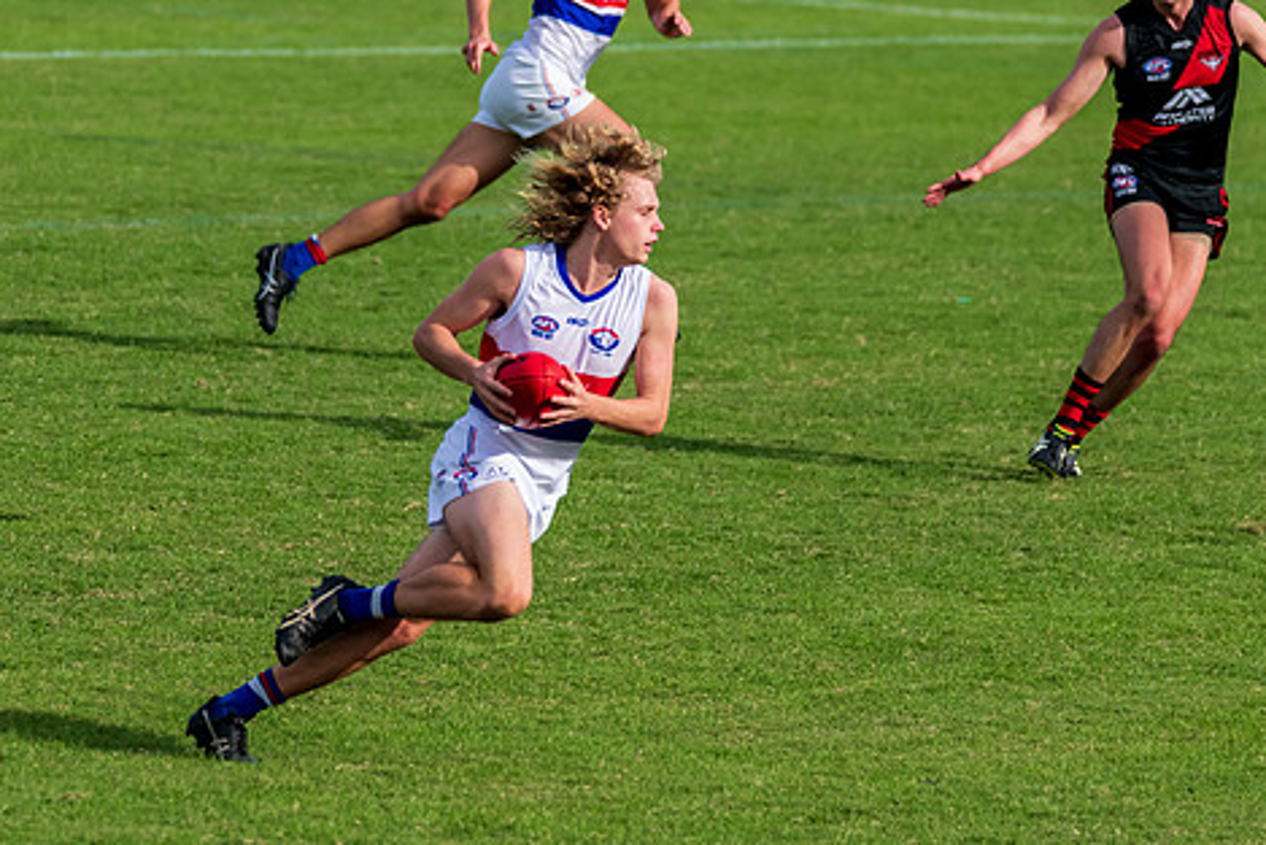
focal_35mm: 453
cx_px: 435
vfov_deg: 3.0
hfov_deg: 4.5
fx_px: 15934
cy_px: 347
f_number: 5.6
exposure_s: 1/3200
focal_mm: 320
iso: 1000
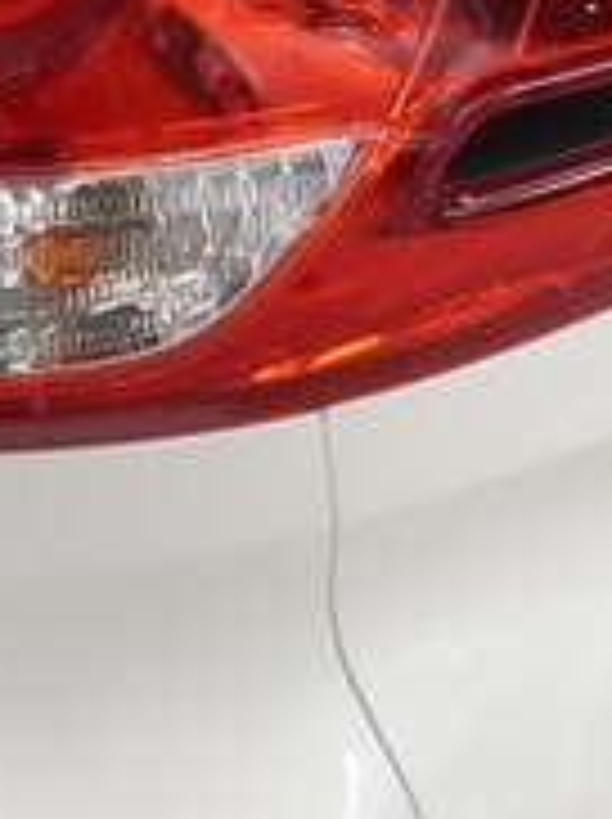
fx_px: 3592
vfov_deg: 12.9
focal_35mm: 152
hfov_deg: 9.7
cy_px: 72
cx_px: 194
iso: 3200
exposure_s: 1/100
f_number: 5.6
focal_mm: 20
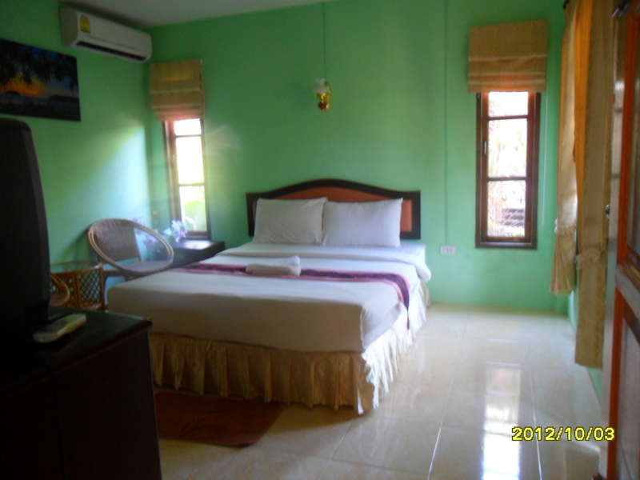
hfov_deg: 65.3
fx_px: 499
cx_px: 320
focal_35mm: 27
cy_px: 240
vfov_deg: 51.4
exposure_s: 1/10
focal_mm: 4.9
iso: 200
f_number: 3.5
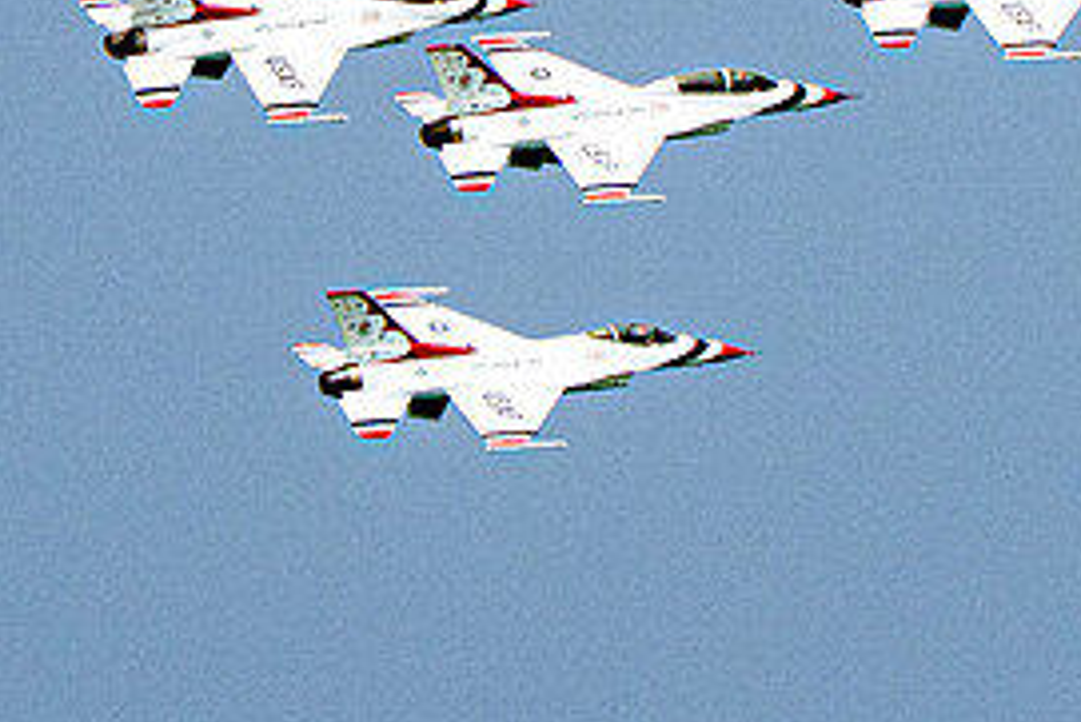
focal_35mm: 1933
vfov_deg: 0.7
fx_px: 58072
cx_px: 629
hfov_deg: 1.1
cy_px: 85
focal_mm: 400
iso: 800
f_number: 8
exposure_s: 1/2000
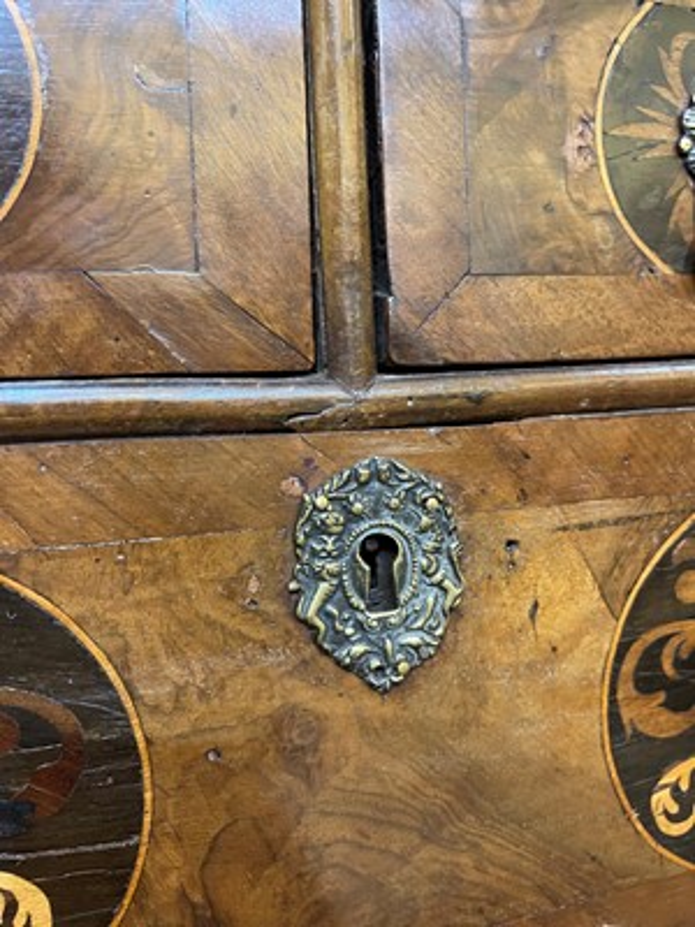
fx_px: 669
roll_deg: +3.1
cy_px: 464
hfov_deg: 54.9
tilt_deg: -9.8
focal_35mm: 25
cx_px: 348
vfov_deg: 69.4
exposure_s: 1/33
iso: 400
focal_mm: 5.1
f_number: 1.6
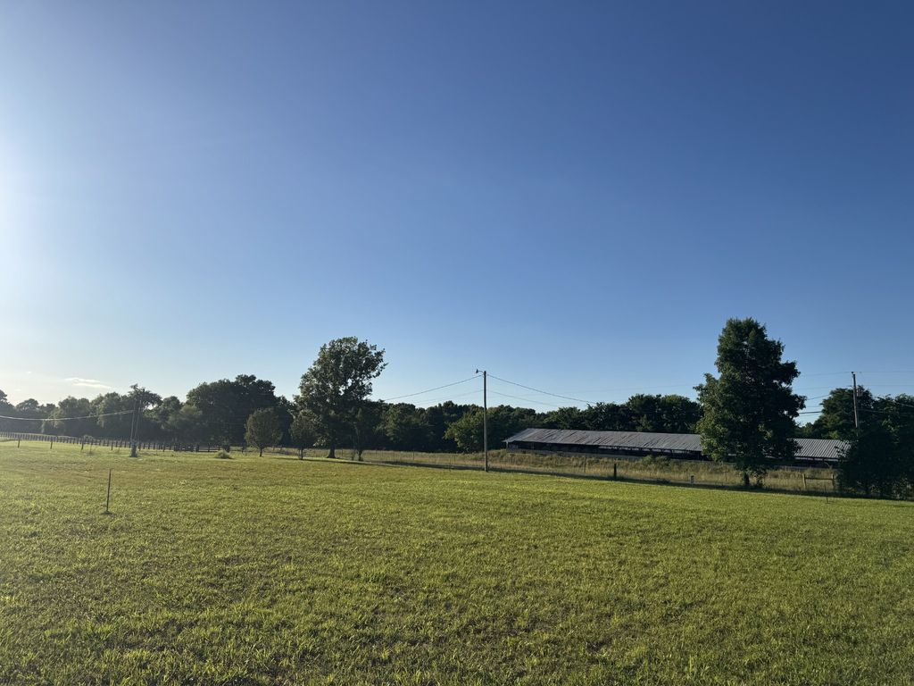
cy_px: 343
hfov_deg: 71.6
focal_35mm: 24
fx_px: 634
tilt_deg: +9.4
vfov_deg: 56.8
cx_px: 457
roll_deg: -4.9
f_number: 1.78
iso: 80
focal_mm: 6.76
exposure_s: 1/7937
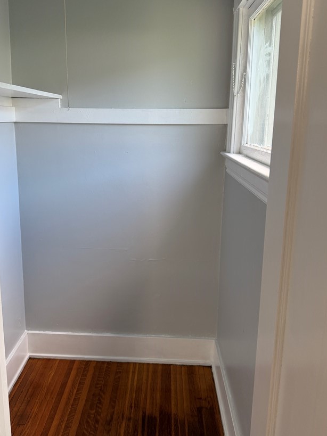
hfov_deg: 46.7
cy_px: 194
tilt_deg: -11.3
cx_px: 145
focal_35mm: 30
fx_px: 378
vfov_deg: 59.8
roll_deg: +0.0
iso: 160
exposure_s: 1/120
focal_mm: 6.76
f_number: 1.78
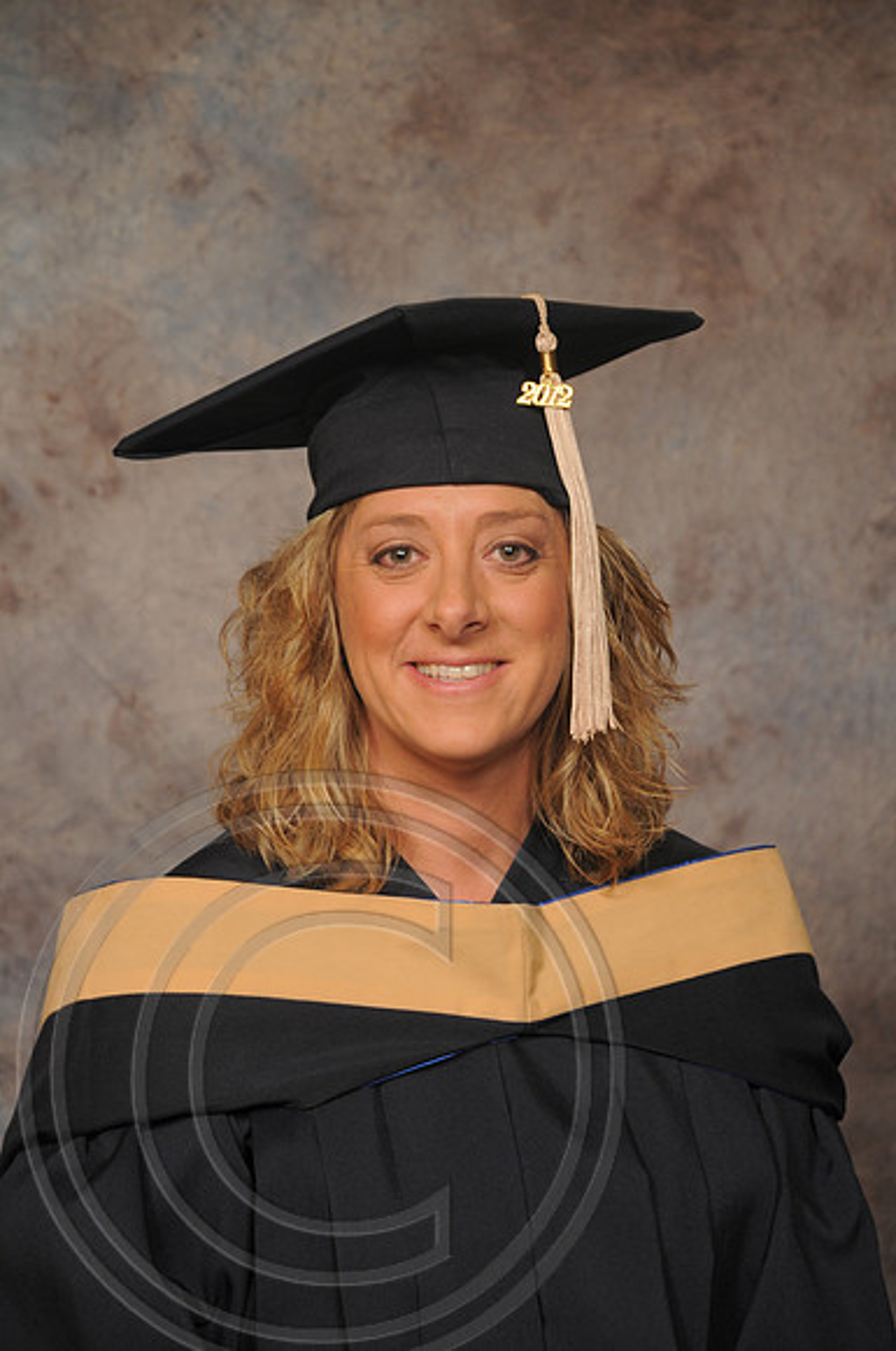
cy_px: 676
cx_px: 448
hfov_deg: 10.1
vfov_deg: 15.2
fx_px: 5055
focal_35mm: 135
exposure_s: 1/60
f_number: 5.6
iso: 200
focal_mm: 90
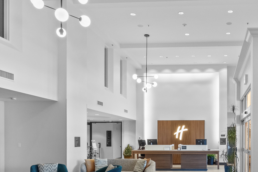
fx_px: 258
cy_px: 127
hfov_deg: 50.5
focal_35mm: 36
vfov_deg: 36.1
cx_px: 199
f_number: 11
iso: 640
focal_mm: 10
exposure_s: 1/4
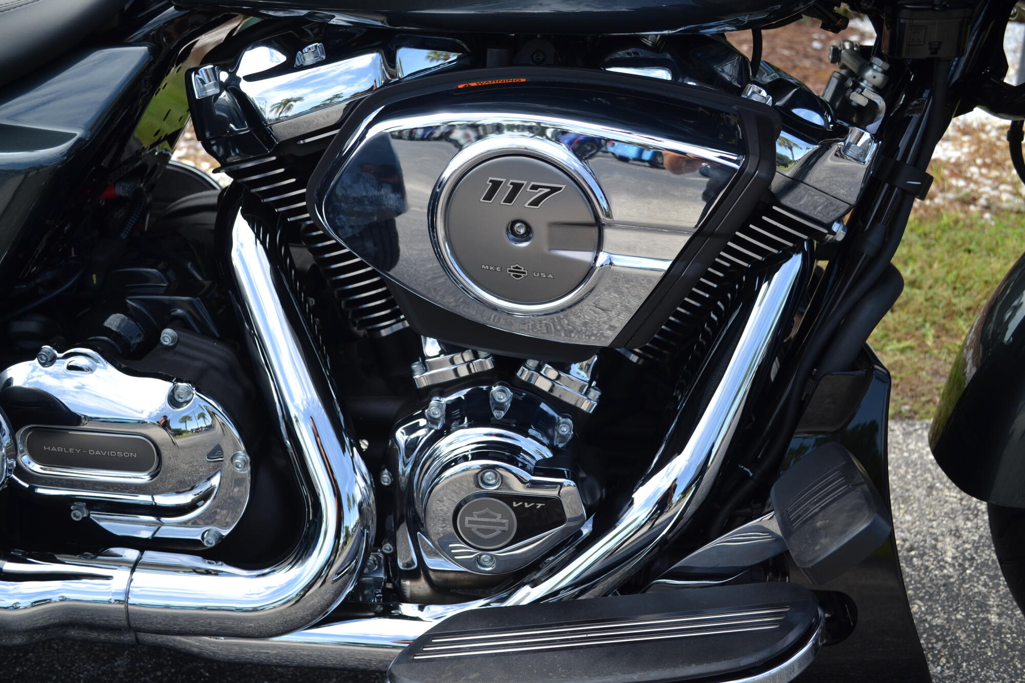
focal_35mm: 39
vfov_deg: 34.2
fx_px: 1110
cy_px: 342
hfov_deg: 49.6
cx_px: 512
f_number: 6.3
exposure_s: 1/160
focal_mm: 26
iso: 100
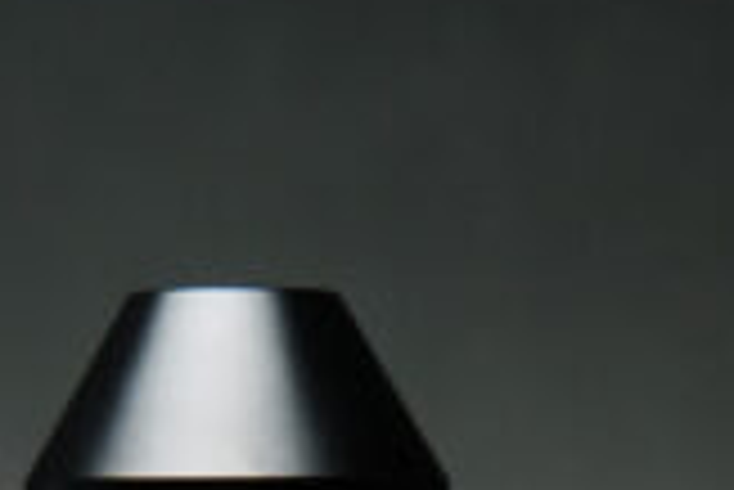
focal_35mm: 325
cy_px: 1119
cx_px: 572
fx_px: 6632
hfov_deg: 6.3
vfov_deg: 4.2
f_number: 6.3
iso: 3200
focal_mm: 69
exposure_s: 1/100
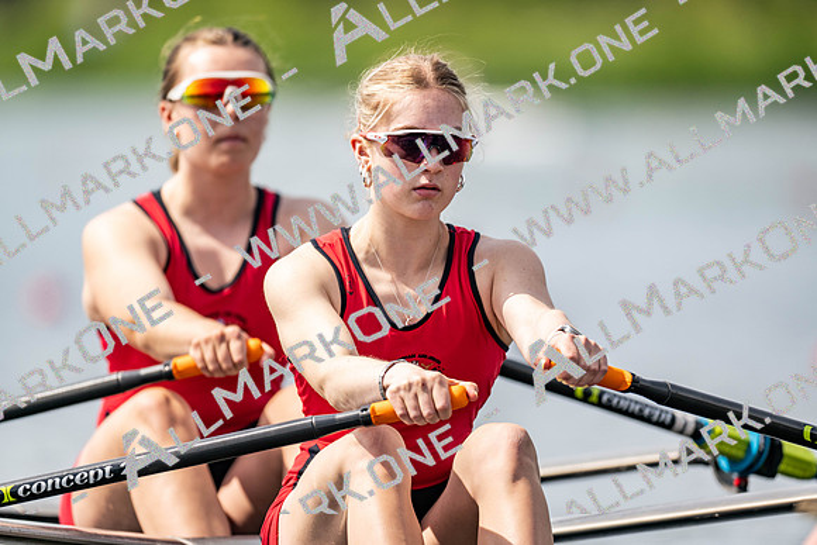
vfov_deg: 2.3
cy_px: 272
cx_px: 408
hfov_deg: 3.4
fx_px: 13619
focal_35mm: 600
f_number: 4
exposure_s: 1/2500
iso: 320
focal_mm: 600
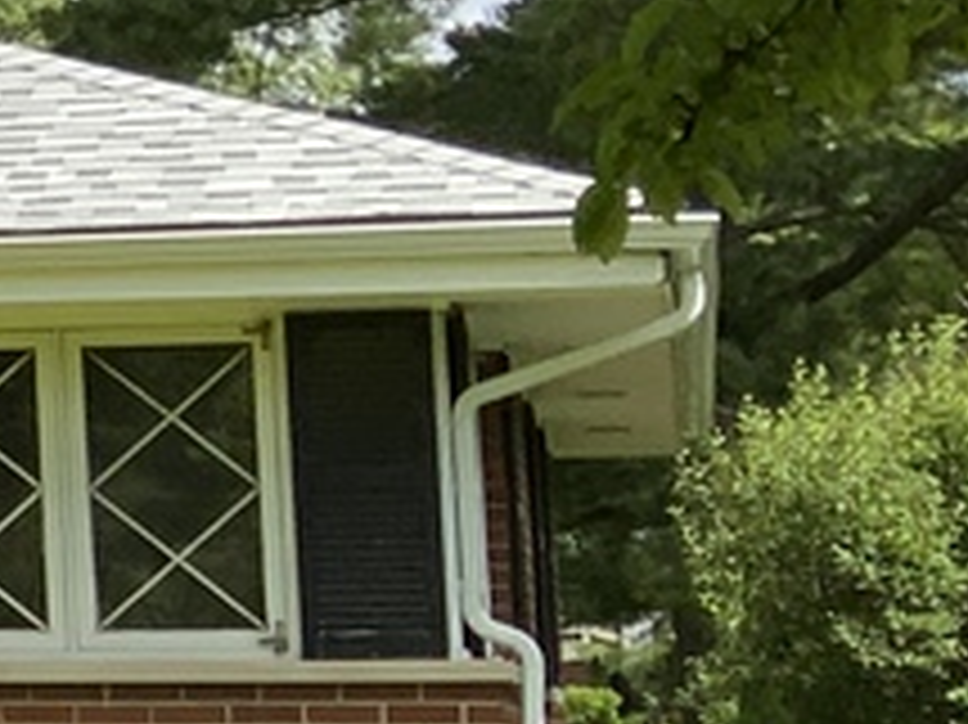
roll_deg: -0.5
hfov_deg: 8.2
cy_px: 99
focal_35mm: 194
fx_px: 5422
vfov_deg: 7.6
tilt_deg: +6.9
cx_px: -2179
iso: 16
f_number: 1.8
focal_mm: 3
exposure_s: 1/1577
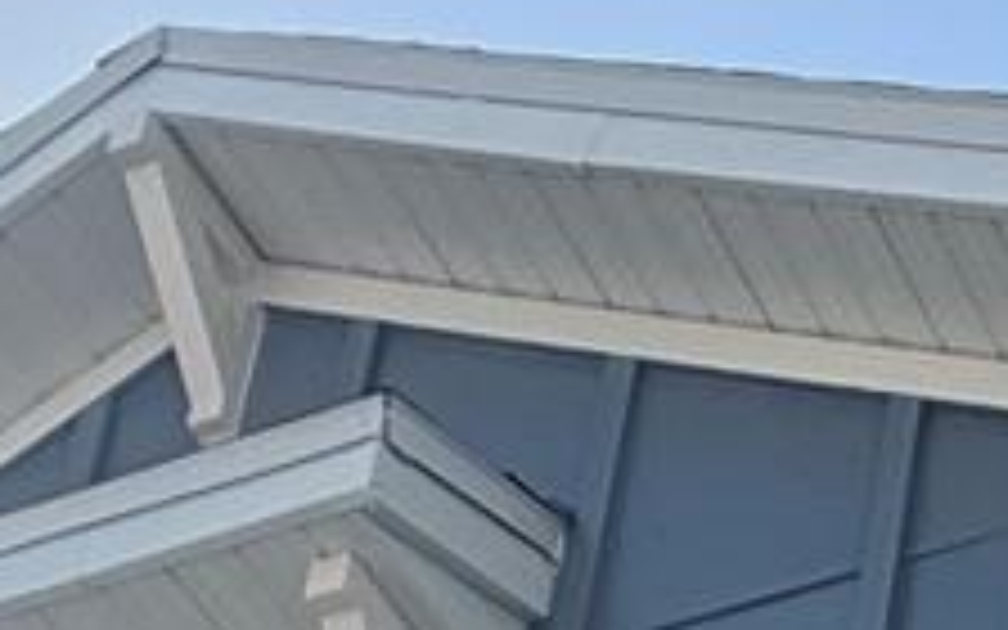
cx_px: 1782
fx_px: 2912
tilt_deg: +15.6
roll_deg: -2.1
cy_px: 2637
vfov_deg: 7.6
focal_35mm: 106
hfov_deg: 16.6
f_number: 2.2
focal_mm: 2.22
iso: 50
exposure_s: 1/853
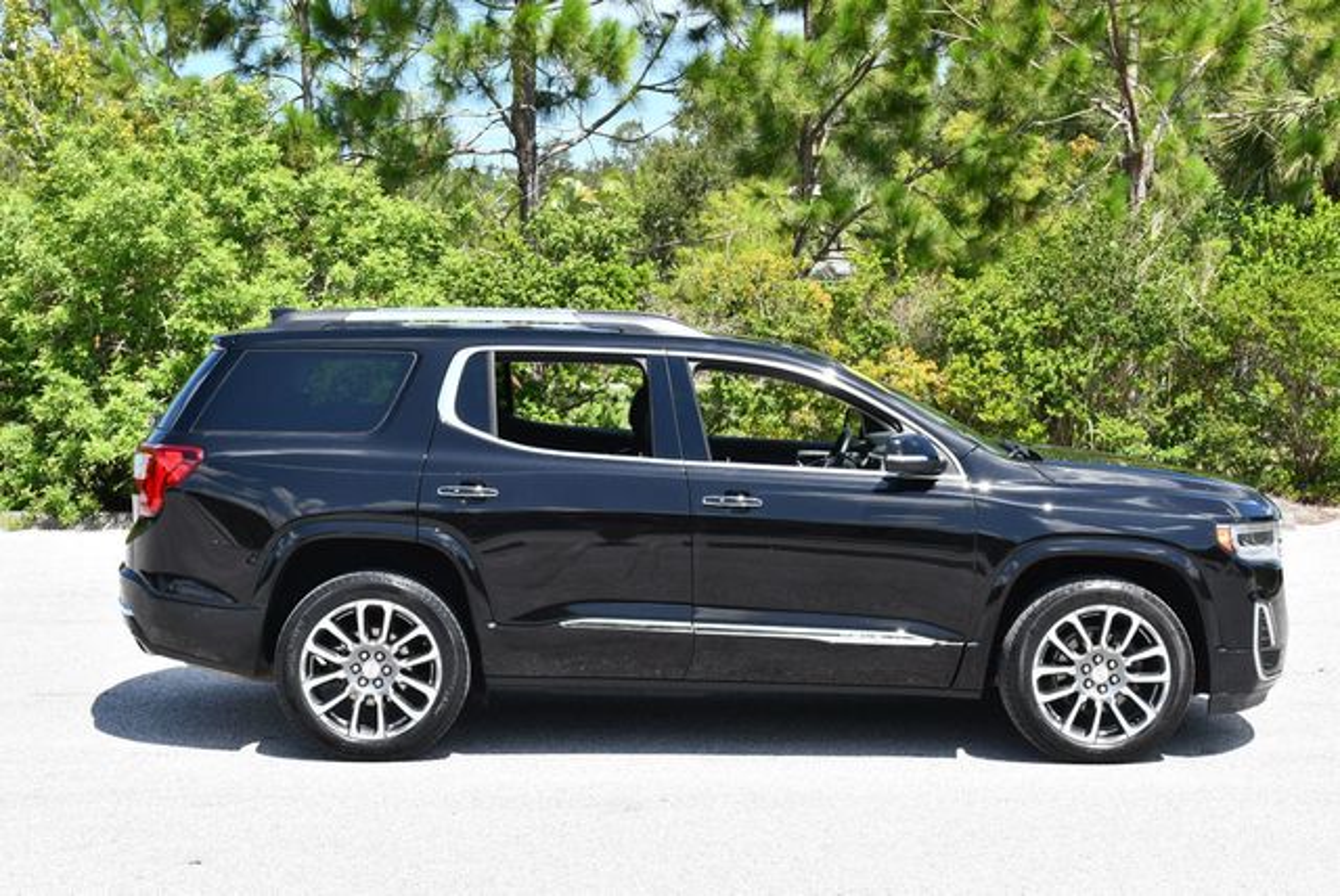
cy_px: 448
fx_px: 2384
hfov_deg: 31.4
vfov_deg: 21.3
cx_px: 670
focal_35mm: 64
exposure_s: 1/250
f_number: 8
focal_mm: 32
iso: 200
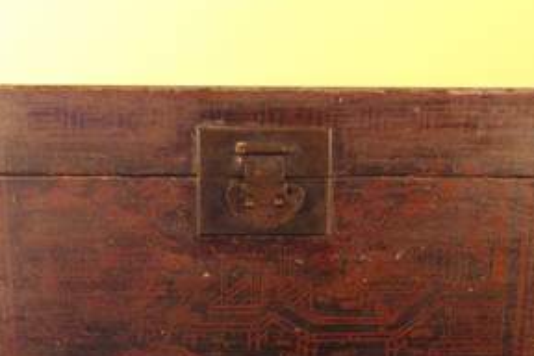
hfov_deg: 39.6
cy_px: 228
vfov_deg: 26.9
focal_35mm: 50
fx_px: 742
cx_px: 250
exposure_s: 1/10
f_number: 5.6
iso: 1600
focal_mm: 24.38
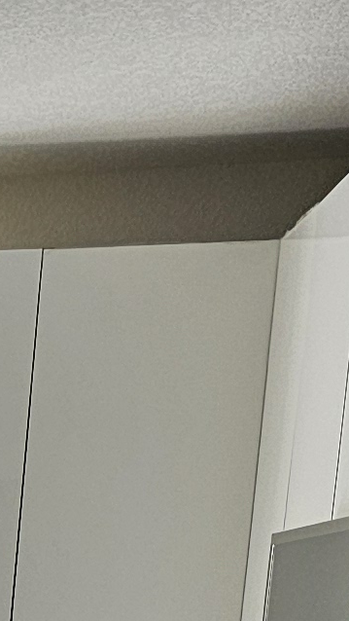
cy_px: 1333
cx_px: -837
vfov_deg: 11.9
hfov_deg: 6.7
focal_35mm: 157
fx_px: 2582
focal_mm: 6.3
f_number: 1.7
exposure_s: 1/120
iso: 50
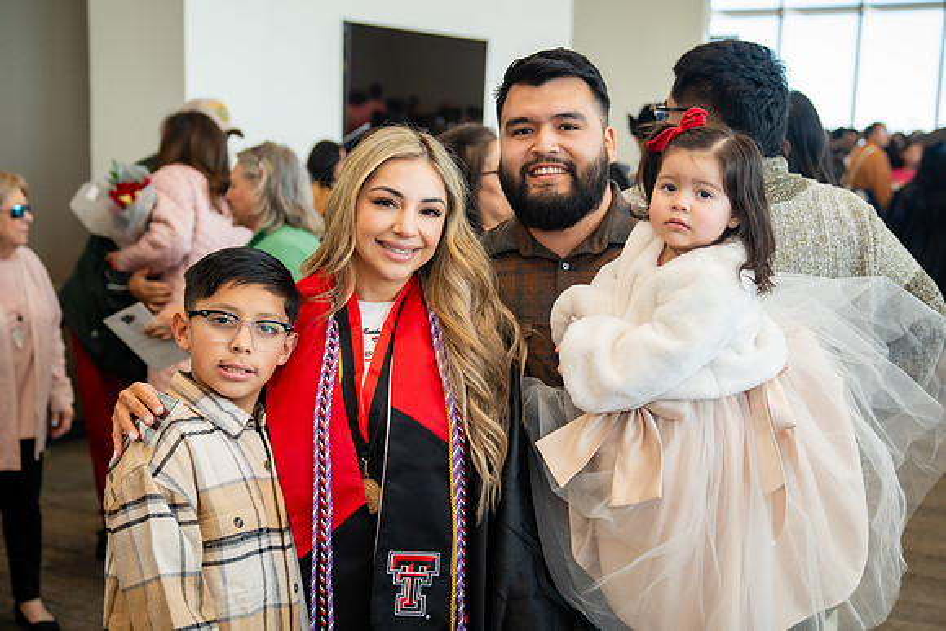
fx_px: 1423
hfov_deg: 36.7
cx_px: 430
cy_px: 346
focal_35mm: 54
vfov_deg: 25.0
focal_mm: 42
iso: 320
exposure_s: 1/160
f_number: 2.8
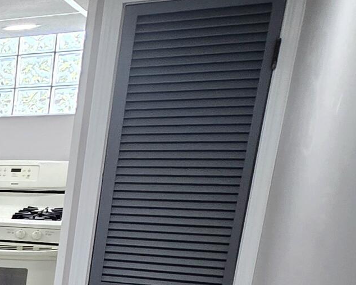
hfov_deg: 18.2
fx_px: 633
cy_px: 288
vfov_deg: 24.2
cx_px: -383
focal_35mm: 60
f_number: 2.2
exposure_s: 1/60.2
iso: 125
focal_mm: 2.2
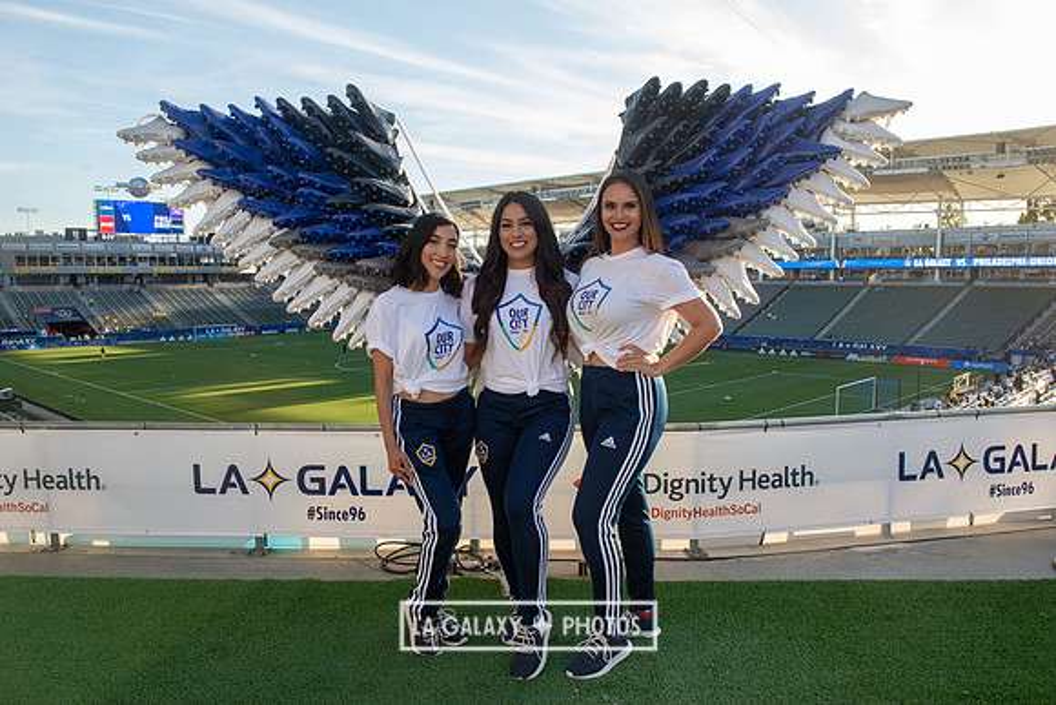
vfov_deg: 48.0
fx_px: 792
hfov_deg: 67.4
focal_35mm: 27
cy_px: 352
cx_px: 528
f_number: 8
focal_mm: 27
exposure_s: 1/160
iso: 250
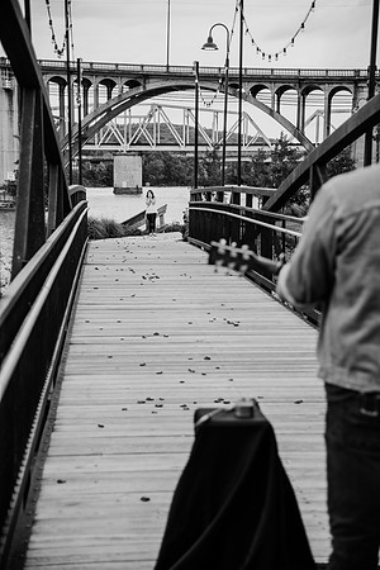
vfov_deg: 30.5
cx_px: 190
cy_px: 285
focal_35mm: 66
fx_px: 1045
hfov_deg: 20.6
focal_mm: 66
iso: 400
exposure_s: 1/640
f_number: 4
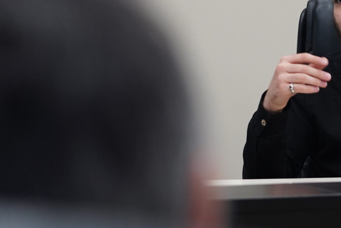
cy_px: 73
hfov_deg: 9.6
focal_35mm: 214
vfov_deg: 6.4
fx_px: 2027
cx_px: 278
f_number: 2.8
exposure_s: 1/160
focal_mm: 70
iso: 1600
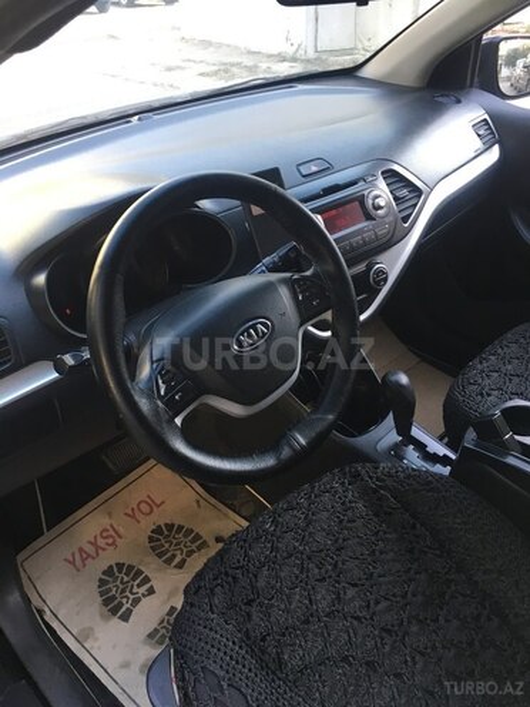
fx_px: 592
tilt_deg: -32.7
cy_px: 354
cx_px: 265
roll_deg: +0.2
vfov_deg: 61.7
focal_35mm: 29
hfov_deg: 48.2
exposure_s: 1/33
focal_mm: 4.15
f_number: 2.2
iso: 32
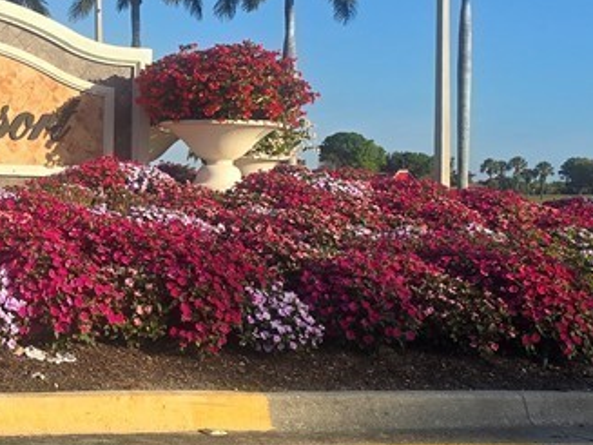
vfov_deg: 20.4
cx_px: -24
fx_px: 1233
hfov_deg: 25.5
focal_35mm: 72
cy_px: 194
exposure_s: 1/696
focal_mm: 6.3
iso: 12
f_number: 1.7
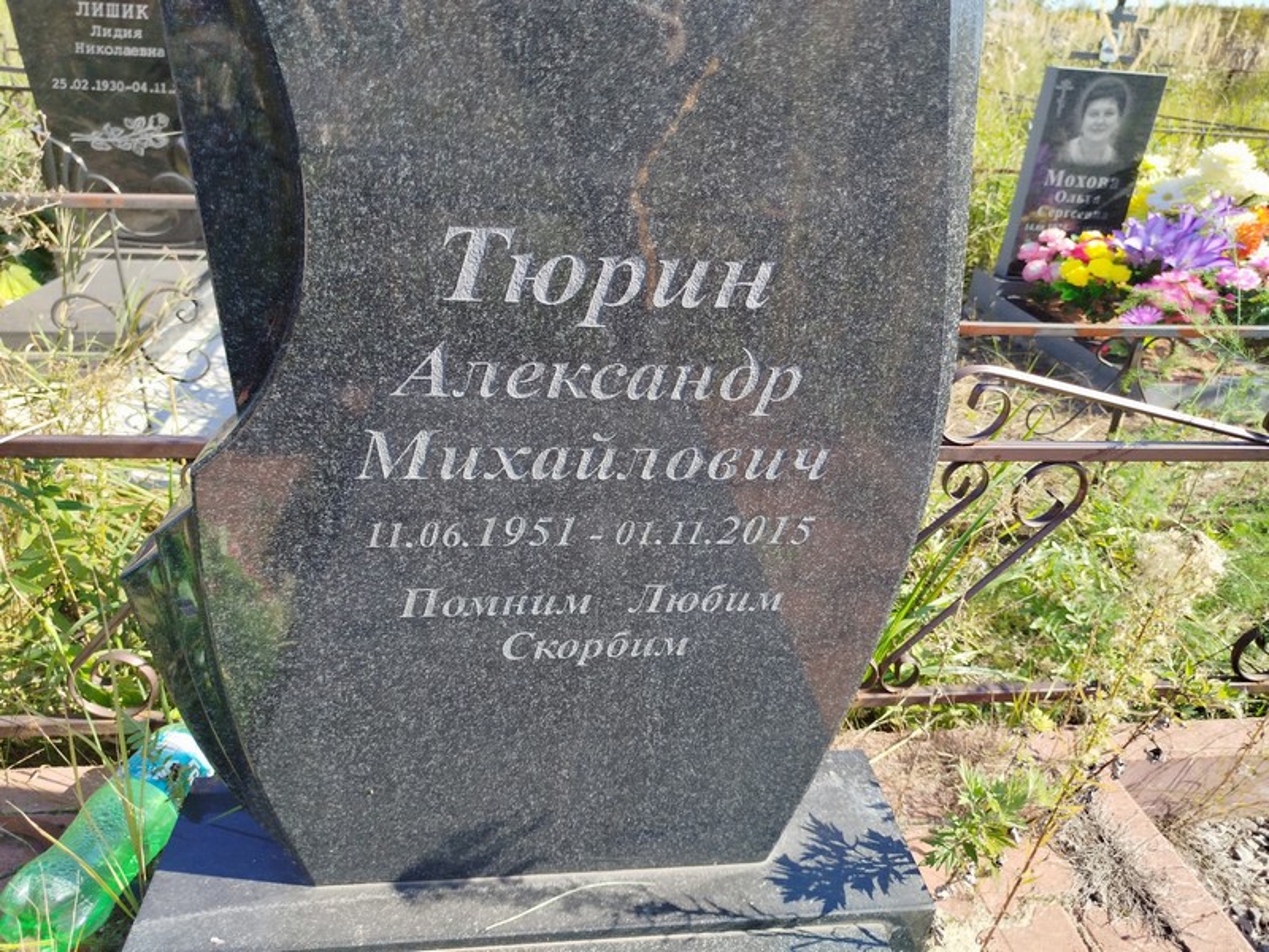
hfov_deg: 71.6
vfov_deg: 56.8
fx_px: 880
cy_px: 476
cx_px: 634
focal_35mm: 24
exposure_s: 1/425
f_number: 1.7
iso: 50
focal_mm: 5.31
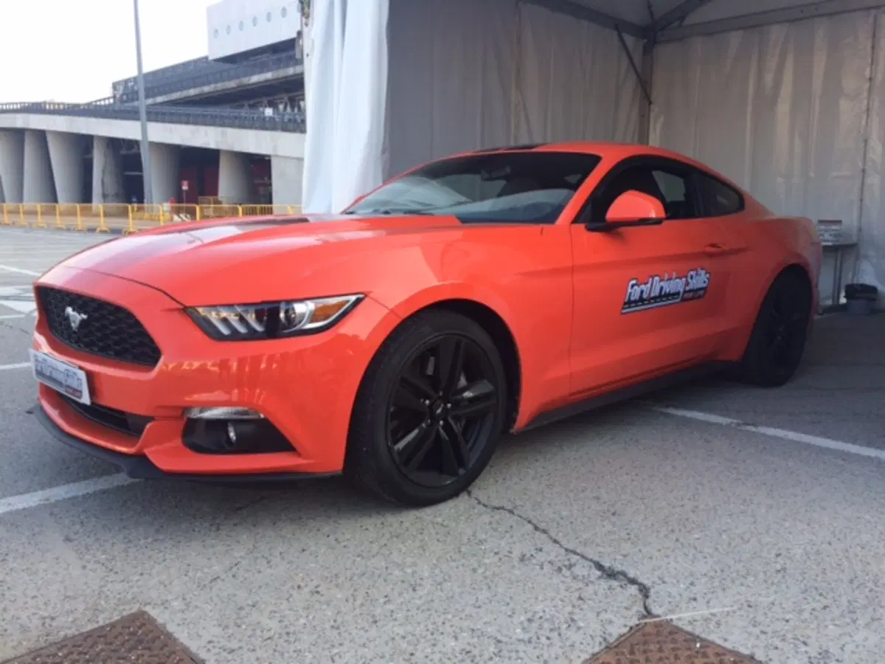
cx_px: 442
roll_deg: -1.1
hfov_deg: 61.7
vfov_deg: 48.2
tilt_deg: -10.7
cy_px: 332
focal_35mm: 29
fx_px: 741
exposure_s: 1/224
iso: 32
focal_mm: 4.15
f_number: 2.2
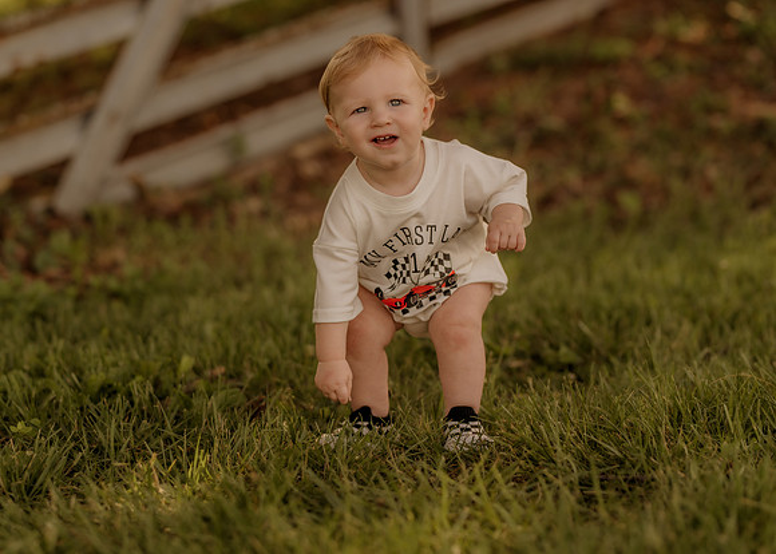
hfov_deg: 19.9
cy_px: 313
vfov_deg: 14.3
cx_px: 338
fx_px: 2214
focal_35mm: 101
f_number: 2
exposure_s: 1/1250
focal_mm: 85
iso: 250
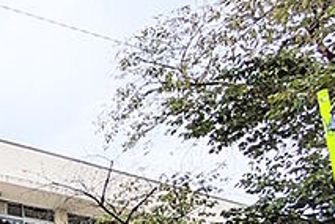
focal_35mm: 41
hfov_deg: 33.8
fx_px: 381
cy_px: 322
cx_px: -104
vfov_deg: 25.7
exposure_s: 1/776
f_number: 2.2
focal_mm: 1.83
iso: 52
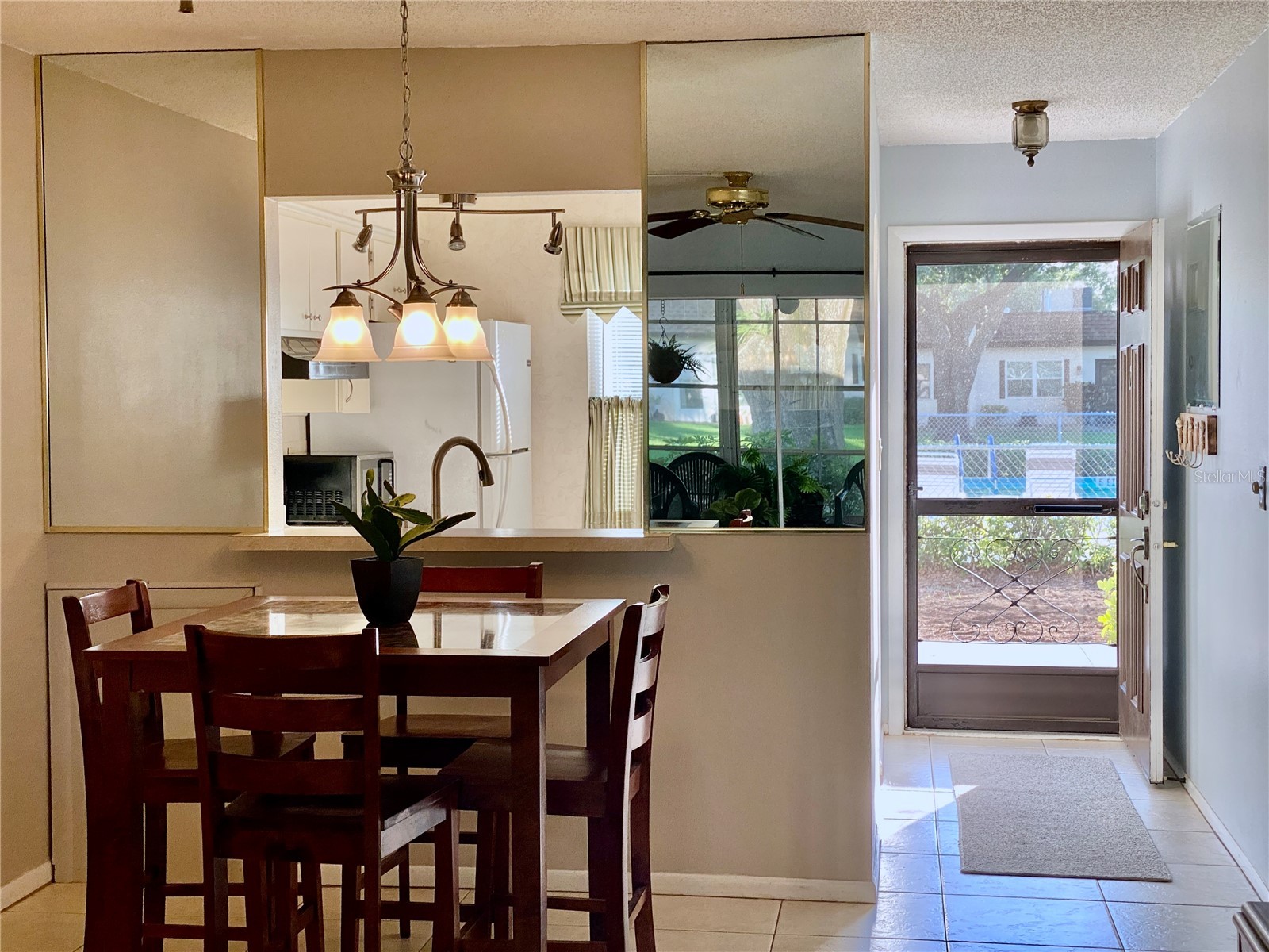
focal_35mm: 52
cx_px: 634
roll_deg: -0.8
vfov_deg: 28.0
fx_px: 1906
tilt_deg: -2.6
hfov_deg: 36.8
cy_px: 476
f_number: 2
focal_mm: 6
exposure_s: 1/120
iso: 100
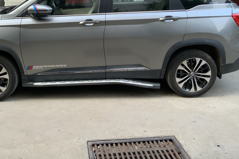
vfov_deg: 32.0
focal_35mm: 41
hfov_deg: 47.2
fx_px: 272
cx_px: 96
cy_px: 38
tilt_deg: -11.4
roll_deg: -0.9
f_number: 1.8
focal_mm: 3
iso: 64
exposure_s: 1/112
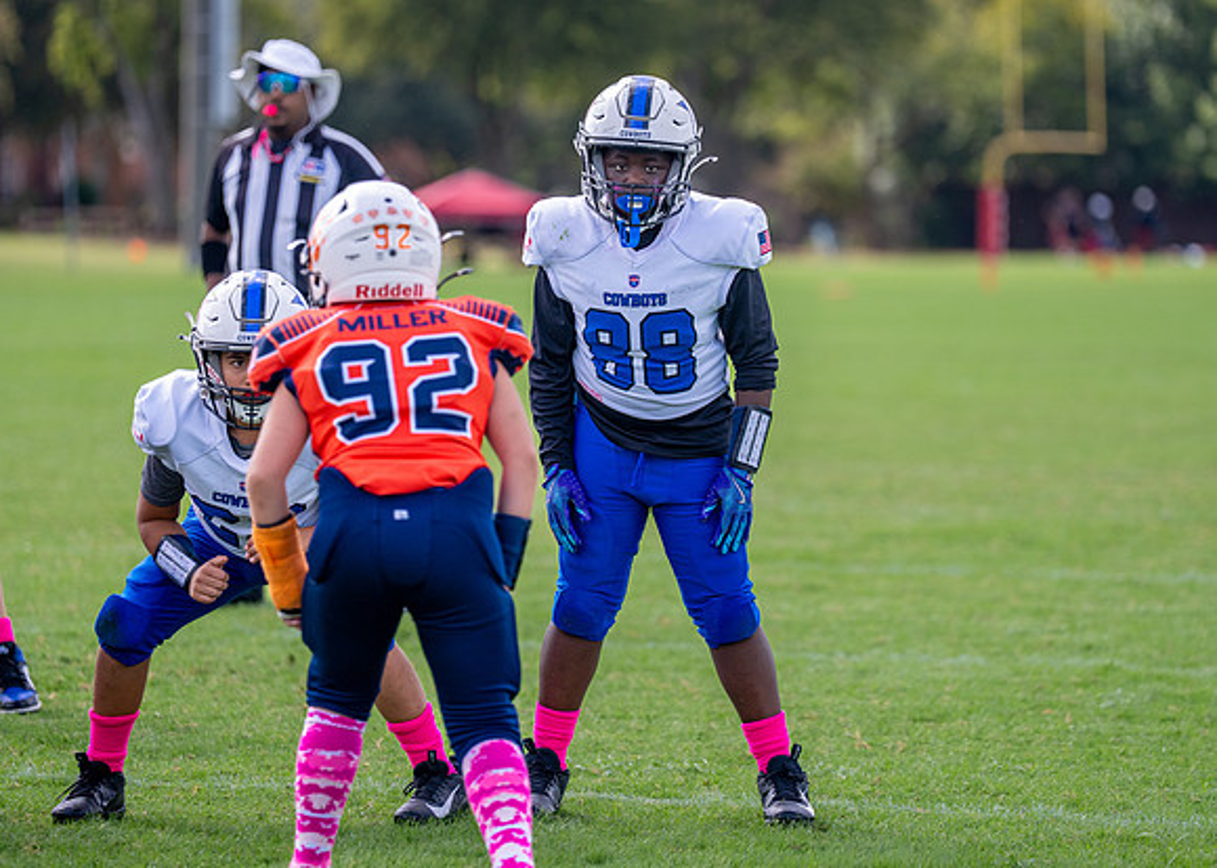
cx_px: 656
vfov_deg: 6.9
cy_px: 375
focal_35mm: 208
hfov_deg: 9.7
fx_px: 7203
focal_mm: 167
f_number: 2.8
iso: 400
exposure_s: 1/2500
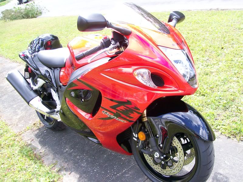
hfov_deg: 51.4
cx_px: 122
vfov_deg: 39.7
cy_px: 91
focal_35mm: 36
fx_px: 253
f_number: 2.7
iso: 80
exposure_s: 1/168
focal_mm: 6
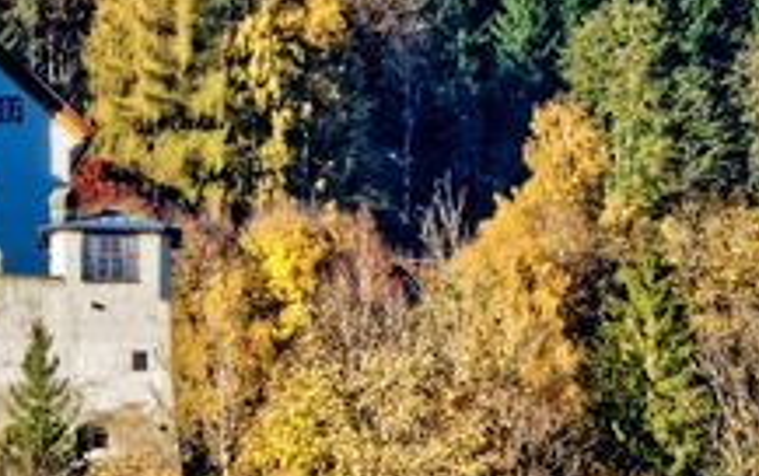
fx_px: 23910
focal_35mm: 1155
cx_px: -612
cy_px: 371
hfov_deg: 1.8
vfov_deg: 1.1
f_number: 10
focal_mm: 93.9
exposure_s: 1/160
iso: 200
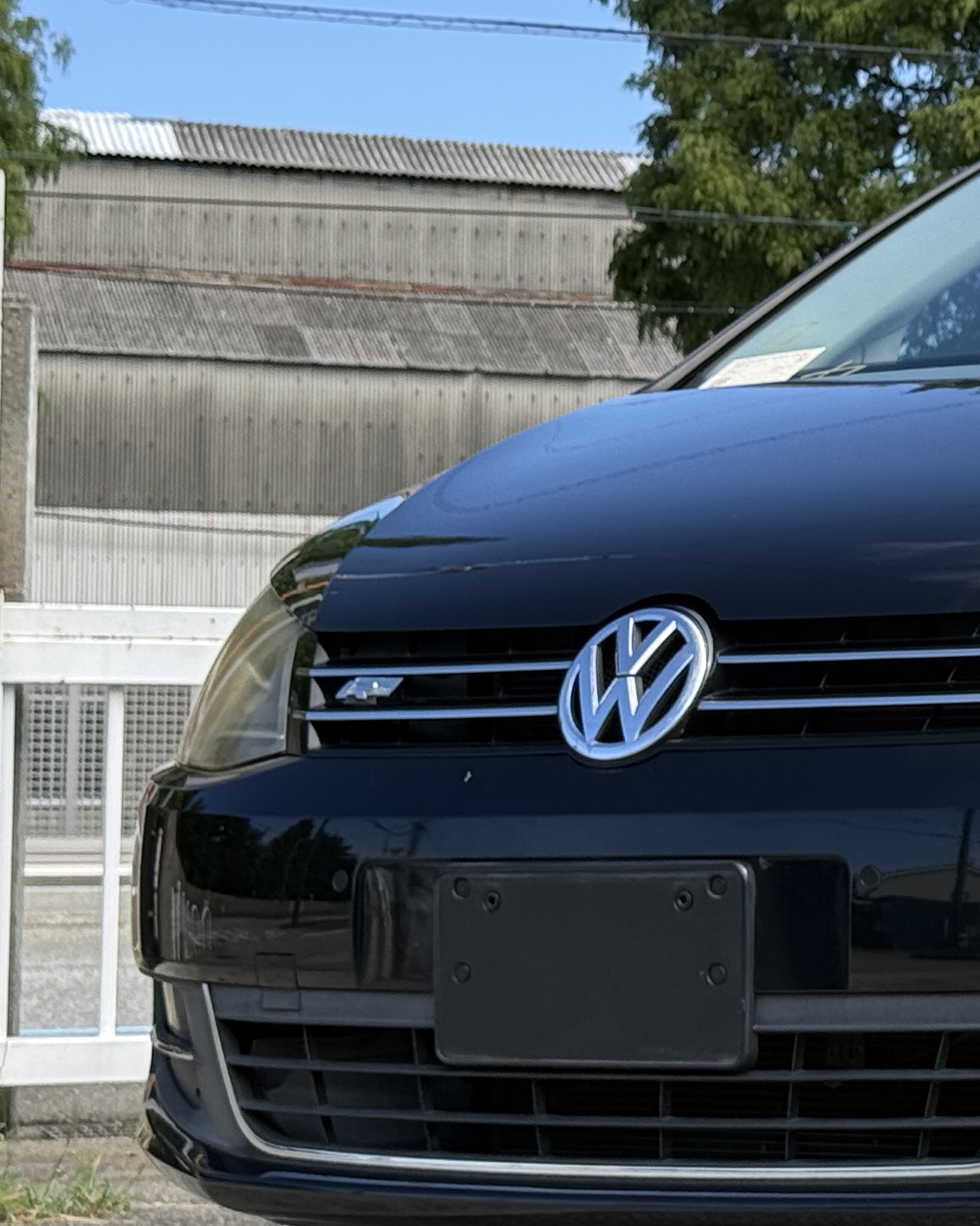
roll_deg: -0.2
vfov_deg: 16.6
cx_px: 1384
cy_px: 572
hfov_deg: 12.7
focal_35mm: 116
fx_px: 4206
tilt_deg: +2.8
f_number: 1.78
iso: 80
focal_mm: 6.76
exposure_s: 1/2208
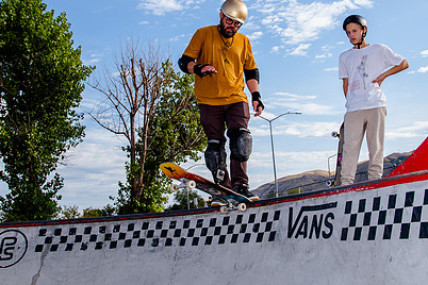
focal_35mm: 50
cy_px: 84
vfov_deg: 26.8
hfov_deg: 39.6
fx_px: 594
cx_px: 218
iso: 200
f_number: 8
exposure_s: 1/160
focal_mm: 30
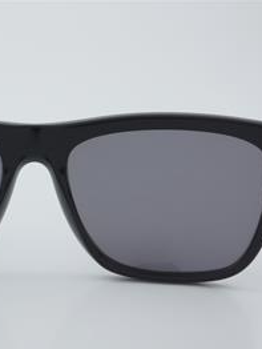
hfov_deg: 16.6
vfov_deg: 22.2
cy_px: 176
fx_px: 887
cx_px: 35
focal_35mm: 88
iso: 100
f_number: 32
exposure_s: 1/4
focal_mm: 40
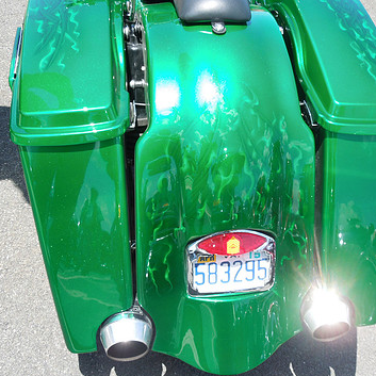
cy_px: 188
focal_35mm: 45
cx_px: 222
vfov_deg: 37.6
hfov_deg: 37.4
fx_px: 553
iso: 100
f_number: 3.6
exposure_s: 1/320
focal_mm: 5.6
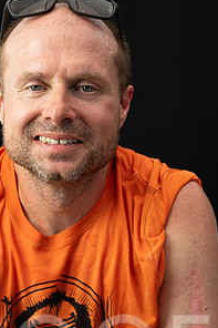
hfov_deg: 18.5
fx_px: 664
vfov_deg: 27.7
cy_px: 182
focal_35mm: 73
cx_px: 54
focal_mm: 48
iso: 320
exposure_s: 1/200
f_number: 6.3
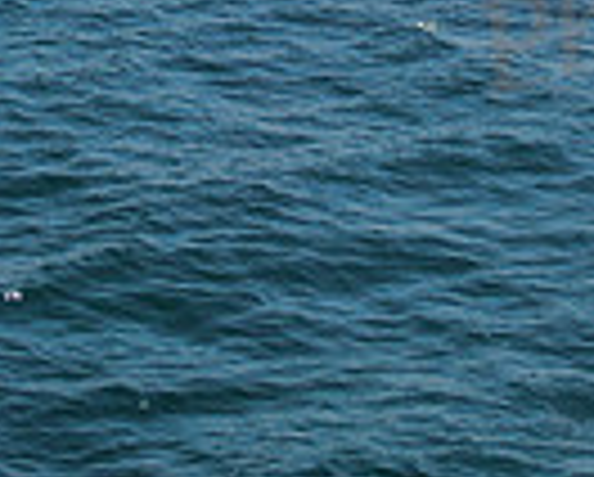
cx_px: 220
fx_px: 3627
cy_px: -227
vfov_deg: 7.4
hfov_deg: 9.4
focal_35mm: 206
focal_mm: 8.6
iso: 100
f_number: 3.8
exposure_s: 1/1000
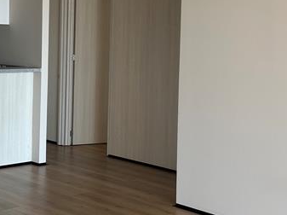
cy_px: 51
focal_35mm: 73
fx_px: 605
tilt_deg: -1.8
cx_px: 101
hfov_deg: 26.6
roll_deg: -1.4
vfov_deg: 20.0
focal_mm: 6.86
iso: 64
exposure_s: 1/173
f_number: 1.78
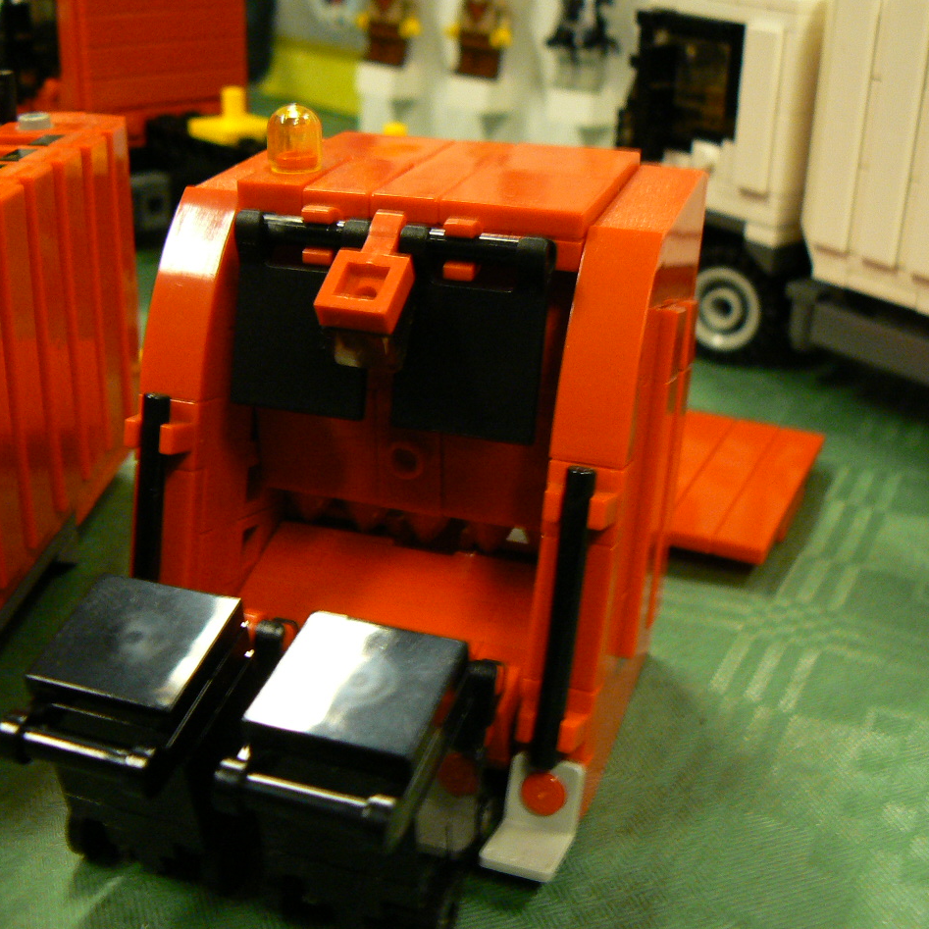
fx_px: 1306
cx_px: 419
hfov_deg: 39.1
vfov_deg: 39.2
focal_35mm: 43
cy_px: 469
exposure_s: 1/15
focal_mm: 6
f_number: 2.8
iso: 200
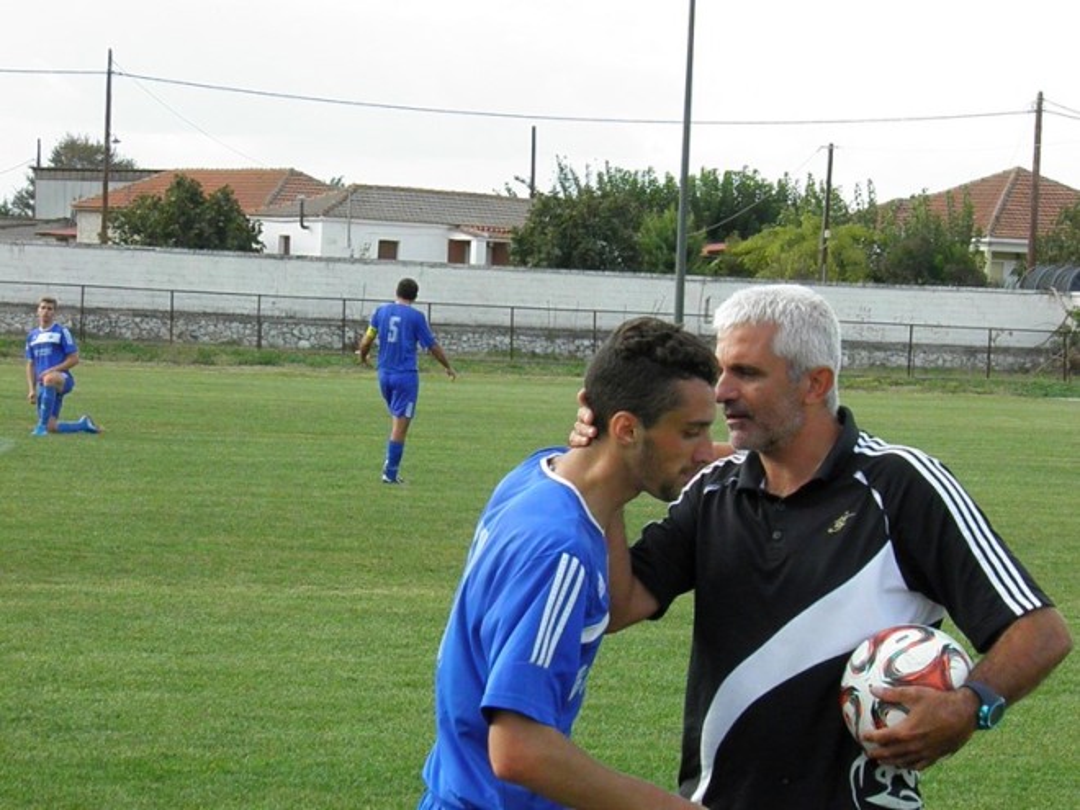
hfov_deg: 15.6
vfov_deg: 11.8
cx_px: 540
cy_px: 405
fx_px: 3931
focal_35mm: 126
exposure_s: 1/640
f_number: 5.7
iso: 500
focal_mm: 22.6
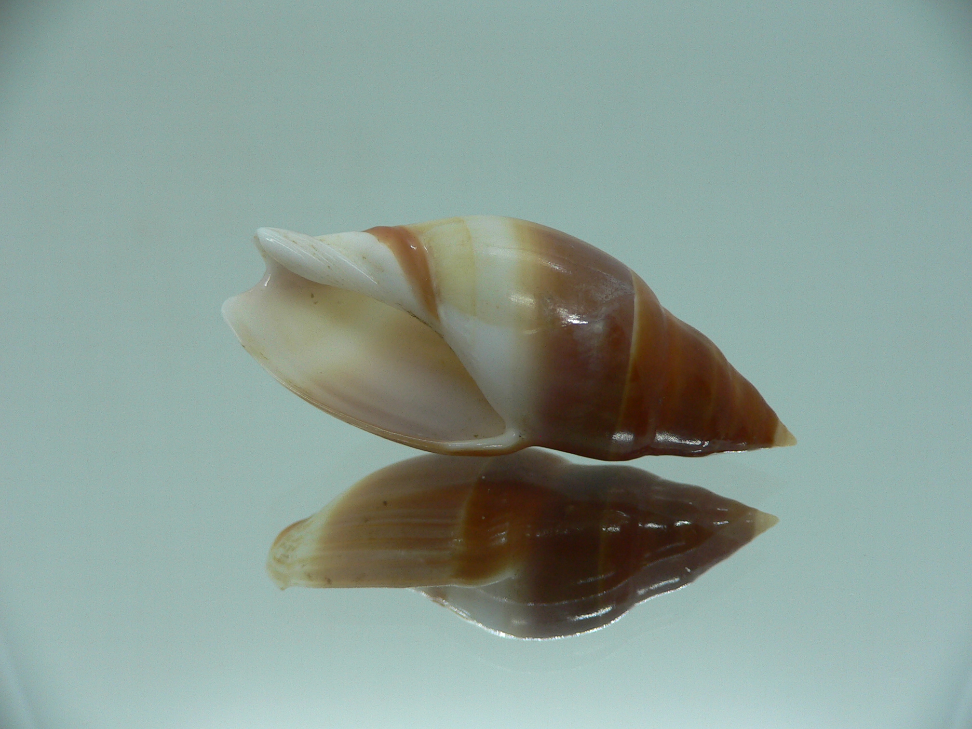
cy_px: 364
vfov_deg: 40.7
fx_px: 983
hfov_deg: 52.6
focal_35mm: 35
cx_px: 486
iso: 80
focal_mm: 4.6
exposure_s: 1/60
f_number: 2.8
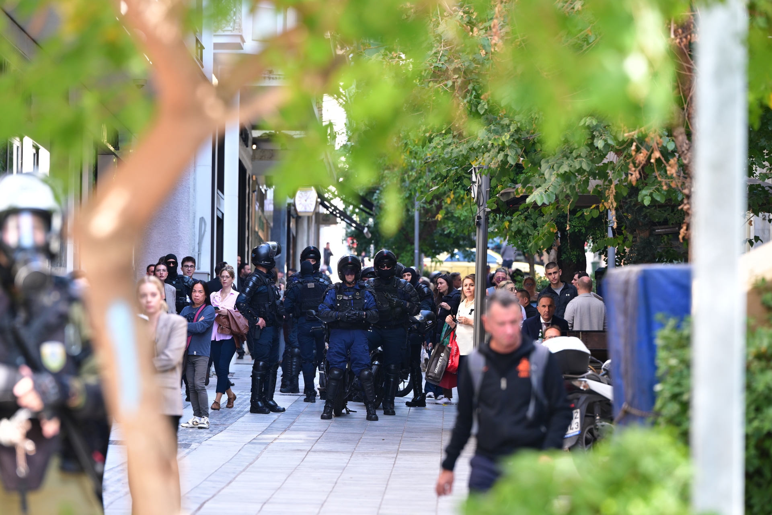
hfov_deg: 10.3
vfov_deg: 6.9
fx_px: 4289
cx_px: 386
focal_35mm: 200
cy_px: 258
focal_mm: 200
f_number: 4.5
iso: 640
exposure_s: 1/250
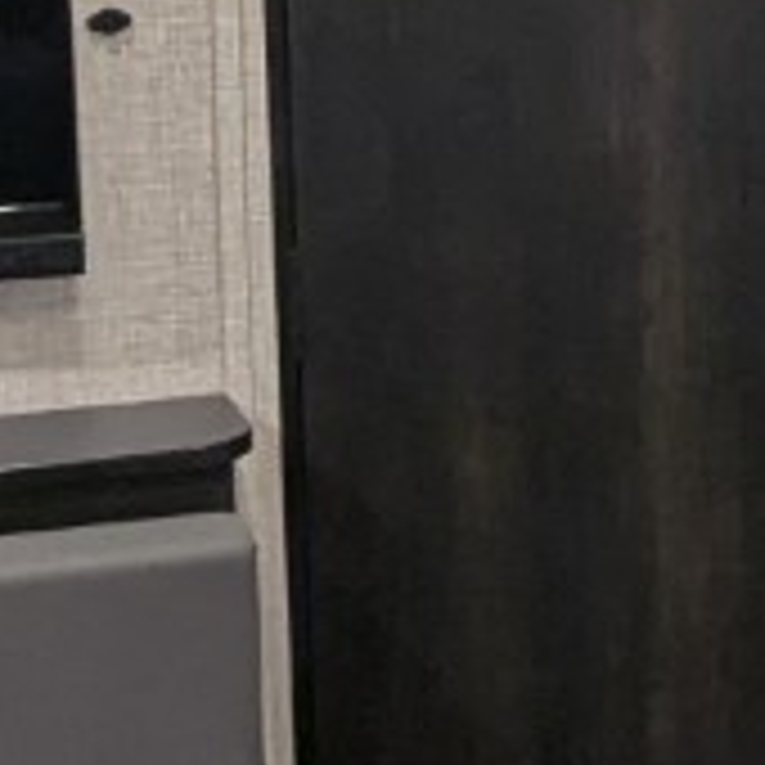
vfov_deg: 14.9
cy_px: 140
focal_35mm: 116
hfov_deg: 14.3
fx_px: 2900
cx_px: 1042
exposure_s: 1/79.2
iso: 130
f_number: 2.2
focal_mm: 2.35
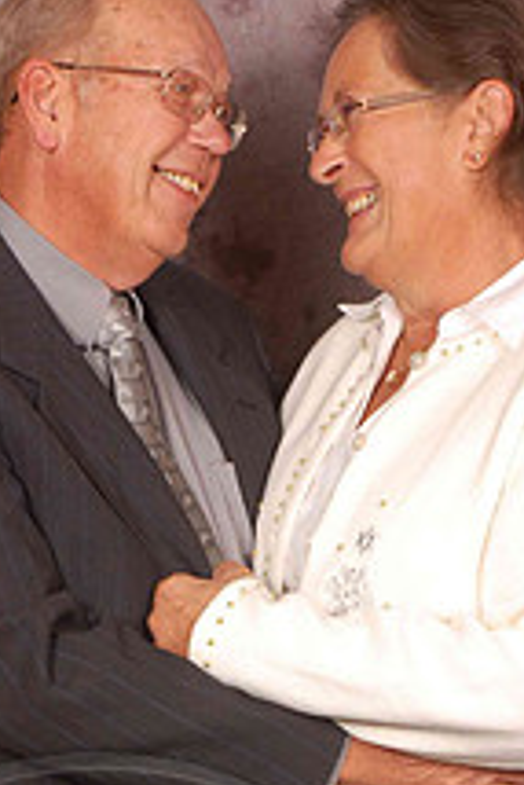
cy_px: 635
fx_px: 3160
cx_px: 255
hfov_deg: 9.5
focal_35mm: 145
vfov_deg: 14.1
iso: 200
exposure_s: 1/125
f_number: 10
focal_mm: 46
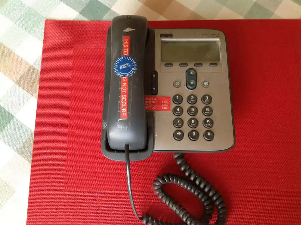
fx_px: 304
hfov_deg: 52.7
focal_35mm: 35
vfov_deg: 40.6
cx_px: 150
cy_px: 112
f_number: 2.4
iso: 80
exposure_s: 1/15
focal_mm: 4.28
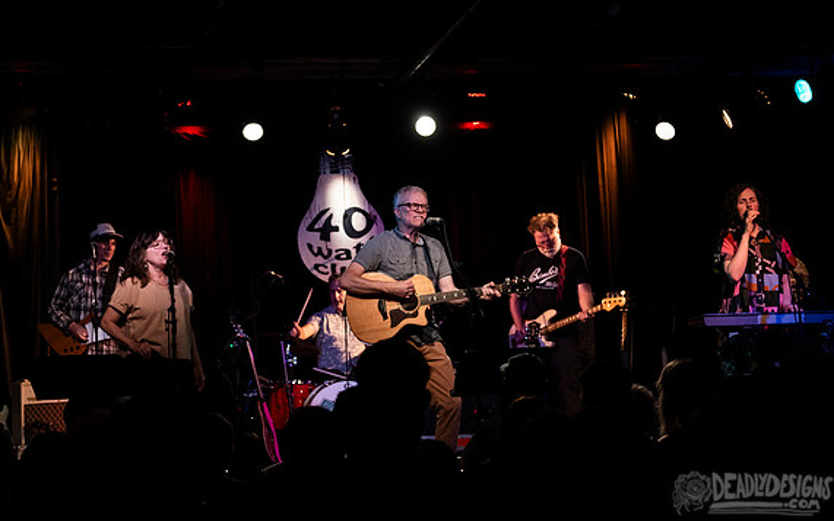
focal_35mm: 58
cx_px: 387
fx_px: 1318
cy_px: 221
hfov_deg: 35.1
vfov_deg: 22.4
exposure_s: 1/125
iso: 2000
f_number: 3.2
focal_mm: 50
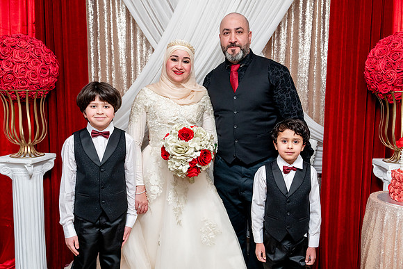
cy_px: 134
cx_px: 202
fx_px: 358
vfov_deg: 41.1
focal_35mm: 32
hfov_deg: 58.7
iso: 1600
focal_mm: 32
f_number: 2.8
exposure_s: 1/160
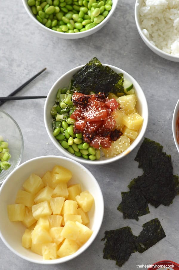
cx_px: 90
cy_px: 135
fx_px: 560
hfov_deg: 18.2
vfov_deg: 27.0
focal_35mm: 75
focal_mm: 50
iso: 1100
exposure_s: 1/500
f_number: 2.8
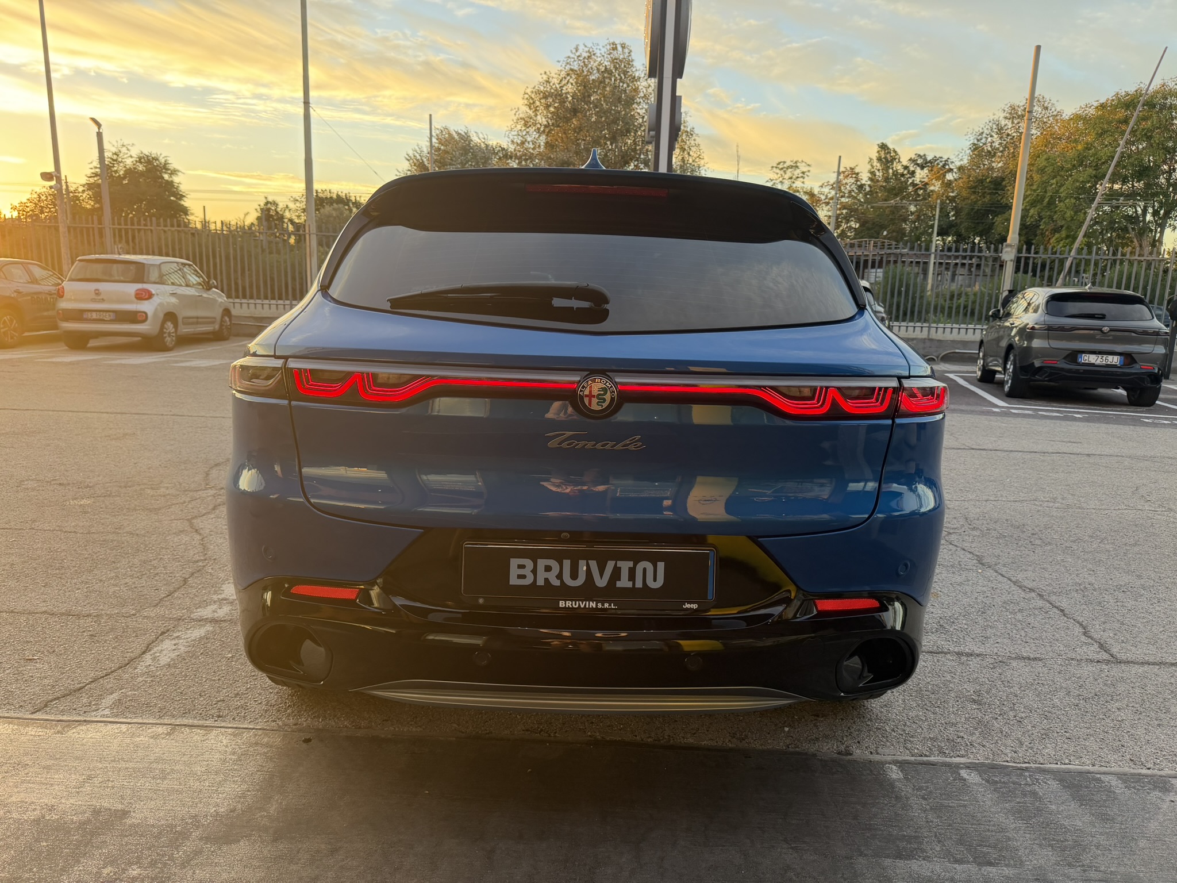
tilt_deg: -12.0
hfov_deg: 71.6
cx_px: 588
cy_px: 442
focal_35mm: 24
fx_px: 816
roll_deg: -2.1
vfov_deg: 56.8
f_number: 1.78
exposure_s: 1/198
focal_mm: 6.76
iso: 125
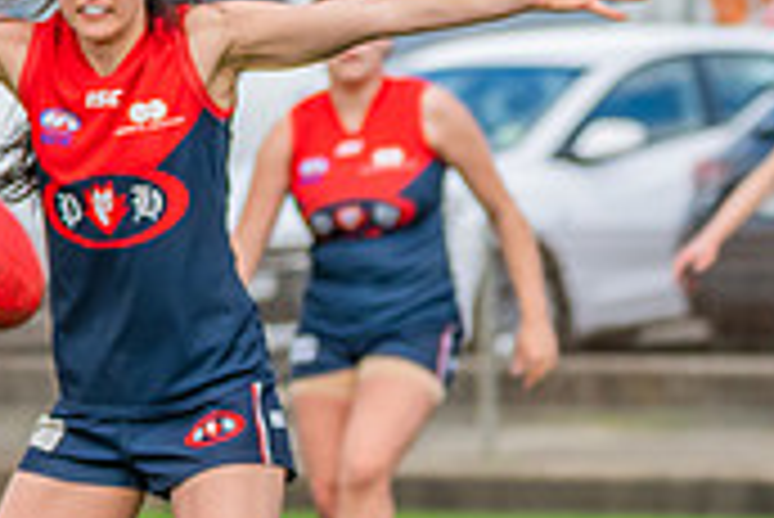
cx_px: -317
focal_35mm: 969
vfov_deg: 1.4
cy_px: 324
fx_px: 20851
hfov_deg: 2.1
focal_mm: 200
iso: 800
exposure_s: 1/1600
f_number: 7.1
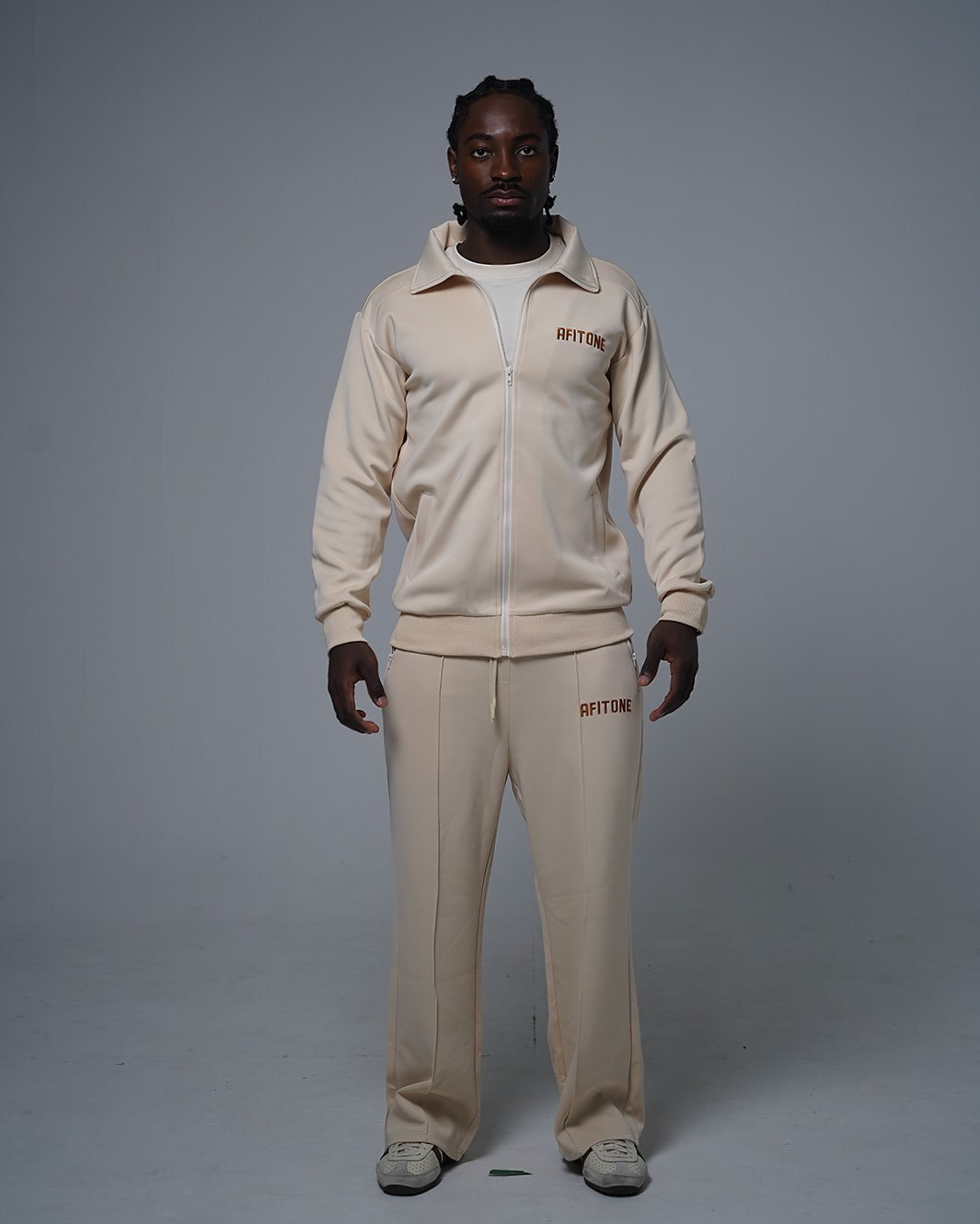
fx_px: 2864
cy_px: 553
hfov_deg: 19.4
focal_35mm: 79
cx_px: 490
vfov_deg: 24.1
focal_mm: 70
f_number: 4
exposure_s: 1/200
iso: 500
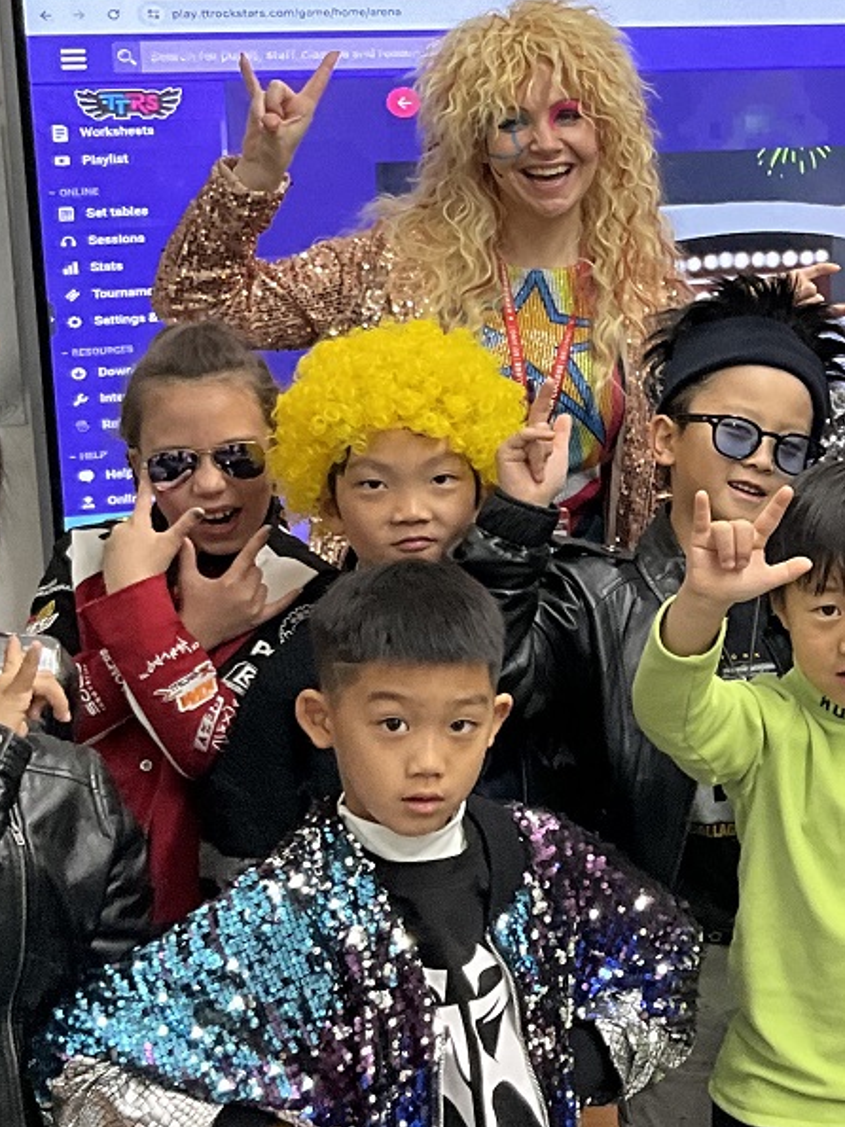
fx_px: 2540
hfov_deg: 17.9
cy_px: 430
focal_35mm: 78
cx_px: 1034
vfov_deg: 25.0
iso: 100
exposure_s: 1/60
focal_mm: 3
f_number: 1.8
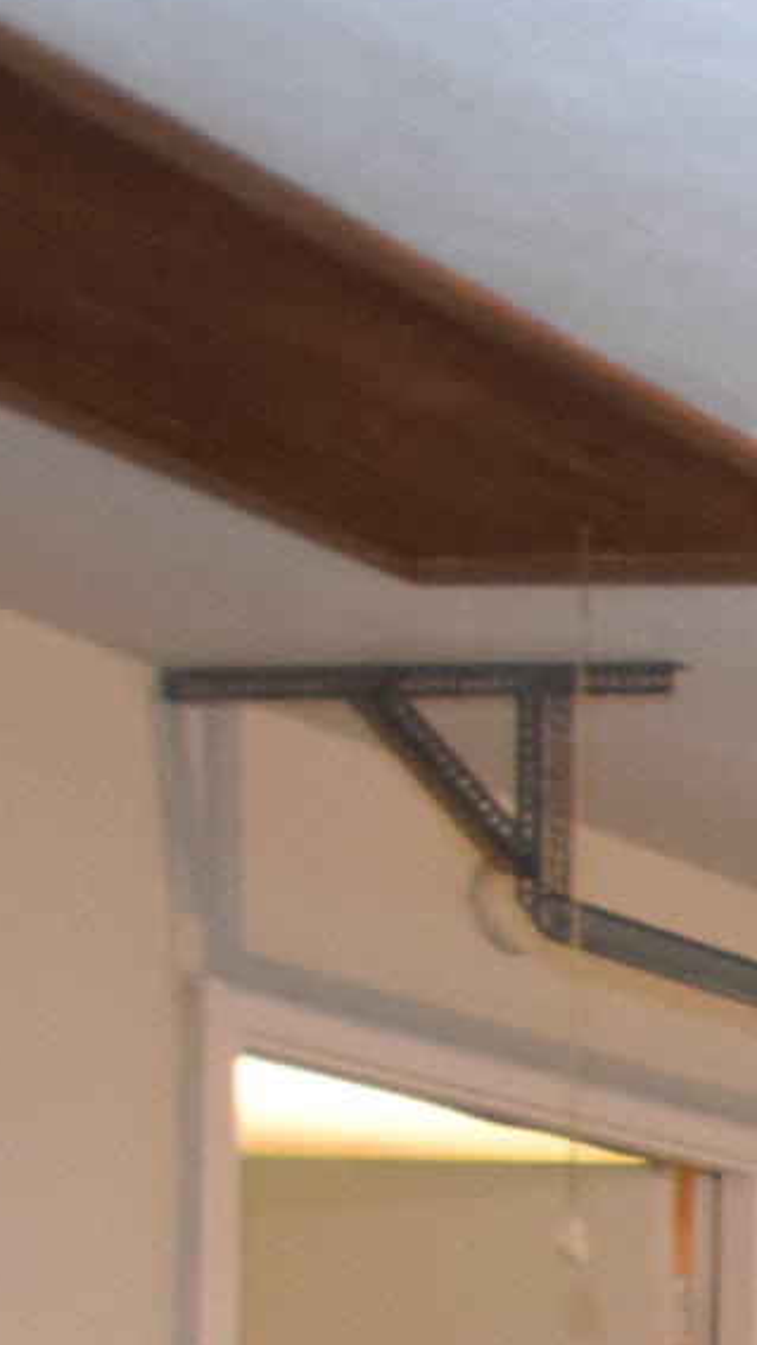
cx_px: 2829
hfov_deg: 8.7
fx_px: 2961
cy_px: 1862
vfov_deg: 22.3
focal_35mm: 83
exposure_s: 1/60
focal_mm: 10
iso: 2200
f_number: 3.5
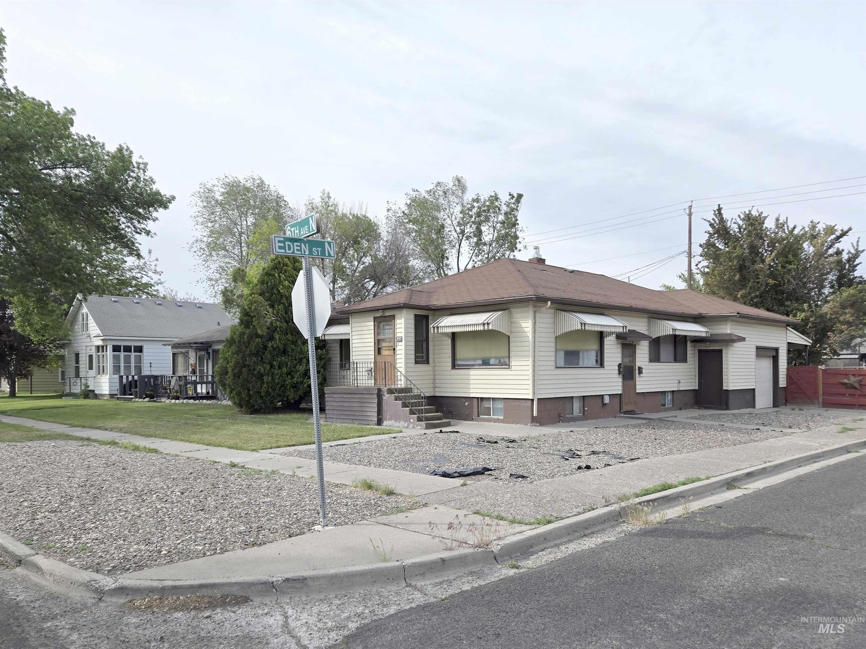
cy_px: 324
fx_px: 575
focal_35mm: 23
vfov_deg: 58.9
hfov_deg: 73.9
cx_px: 433
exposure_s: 1/2921
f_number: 1.8
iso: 40
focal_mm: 5.4
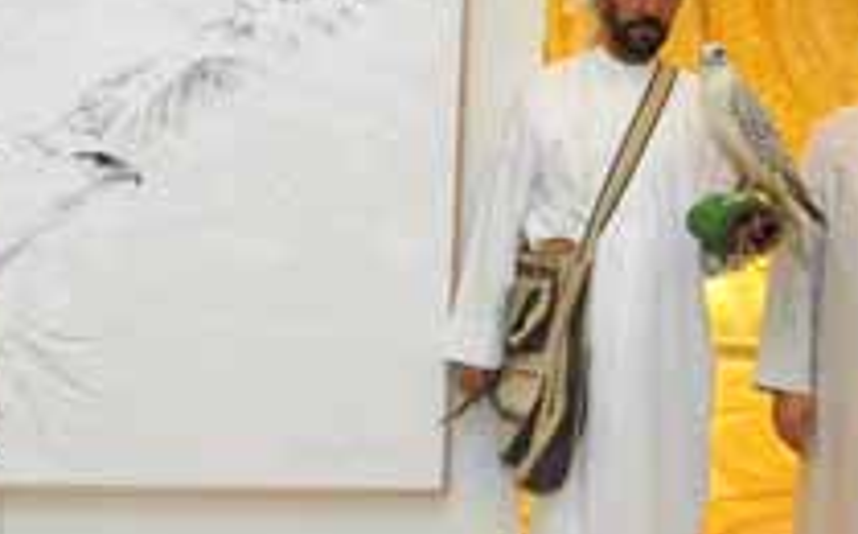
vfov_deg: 19.1
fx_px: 1588
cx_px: 209
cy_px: 242
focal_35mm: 68
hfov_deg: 29.7
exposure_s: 1/80
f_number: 7.1
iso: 4000
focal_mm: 24
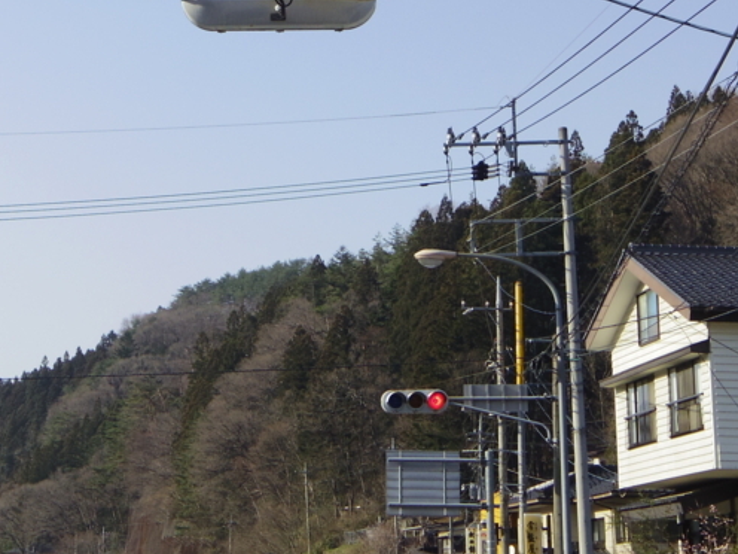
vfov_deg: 15.1
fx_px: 2068
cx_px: 235
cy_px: 66
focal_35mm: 97
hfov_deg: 20.2
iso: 125
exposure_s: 1/1000
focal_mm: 8.5
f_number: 3.5
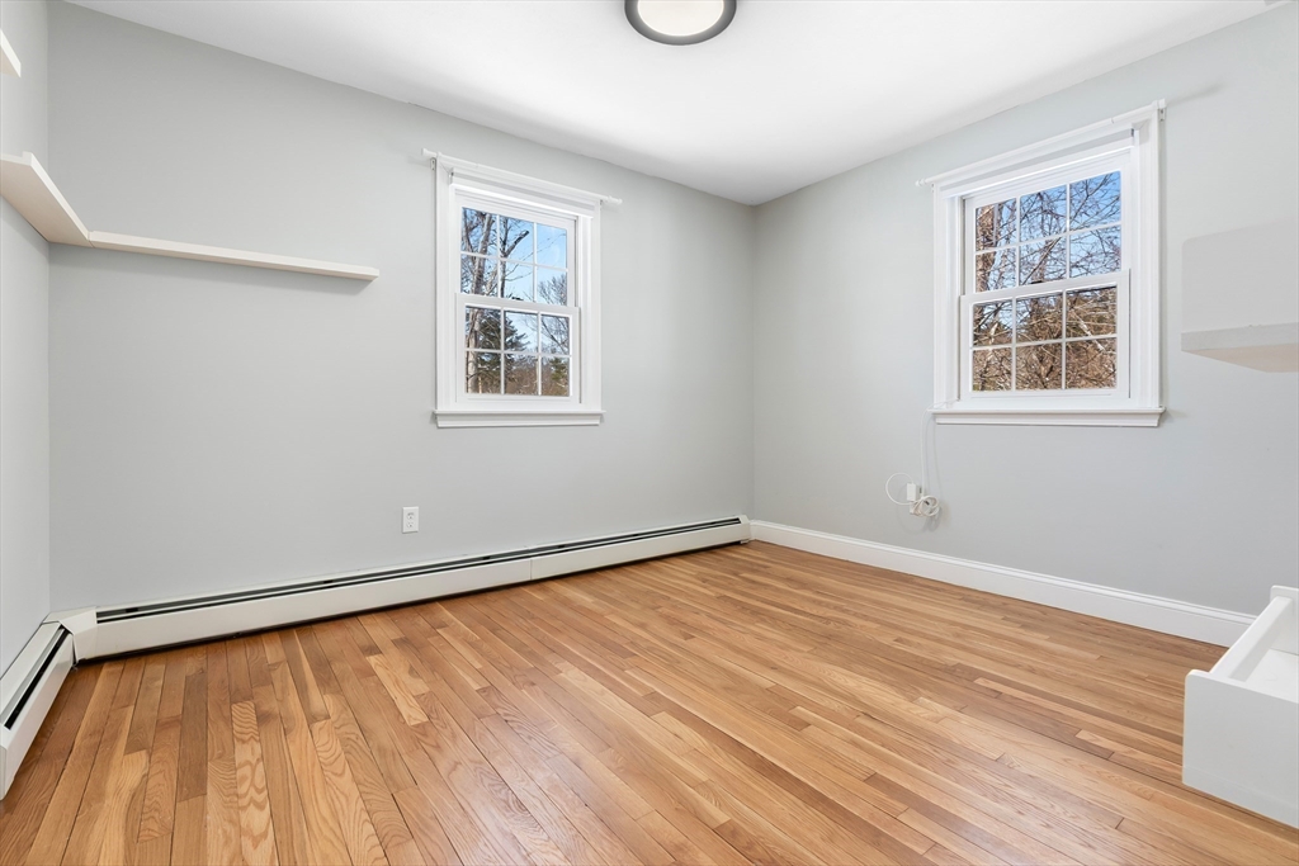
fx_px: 541
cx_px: 650
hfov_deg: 100.4
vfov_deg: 77.3
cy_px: 433
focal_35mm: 15
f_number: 10
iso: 100
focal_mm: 10
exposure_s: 1/3
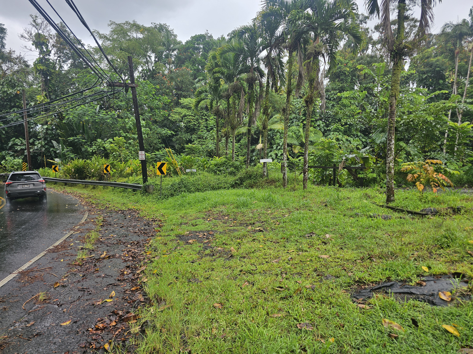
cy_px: 177
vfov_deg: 58.9
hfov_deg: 73.9
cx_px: 236
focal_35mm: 23
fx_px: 314
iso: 10
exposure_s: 1/211
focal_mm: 6.3
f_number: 1.7
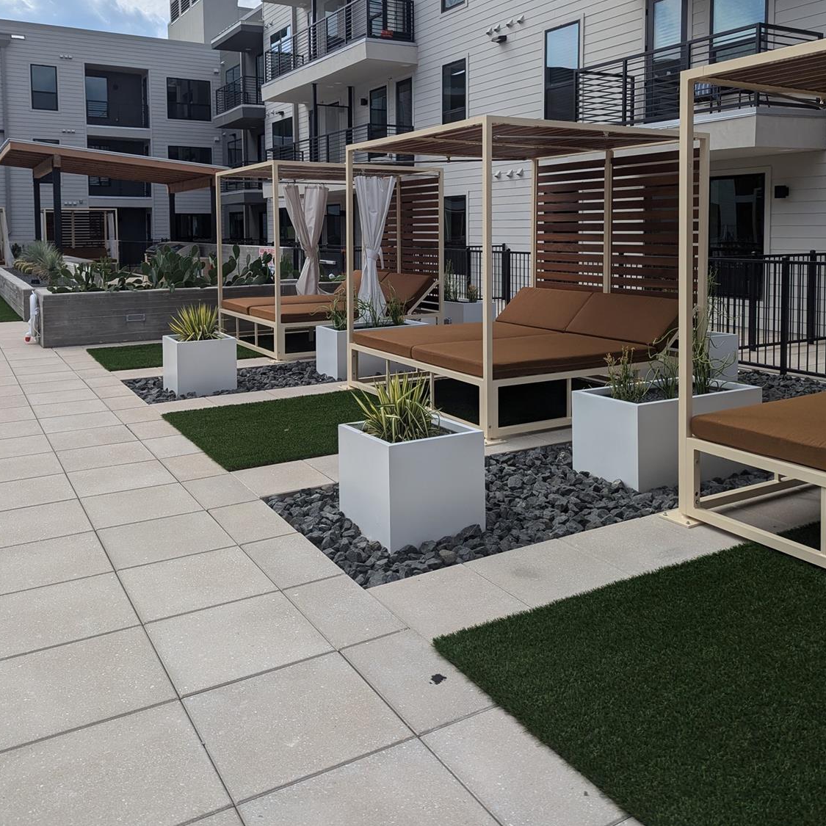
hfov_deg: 55.6
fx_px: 783
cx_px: 418
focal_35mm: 29
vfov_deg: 54.4
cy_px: 269
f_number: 1.85
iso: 47
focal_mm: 6.81
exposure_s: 1/3774
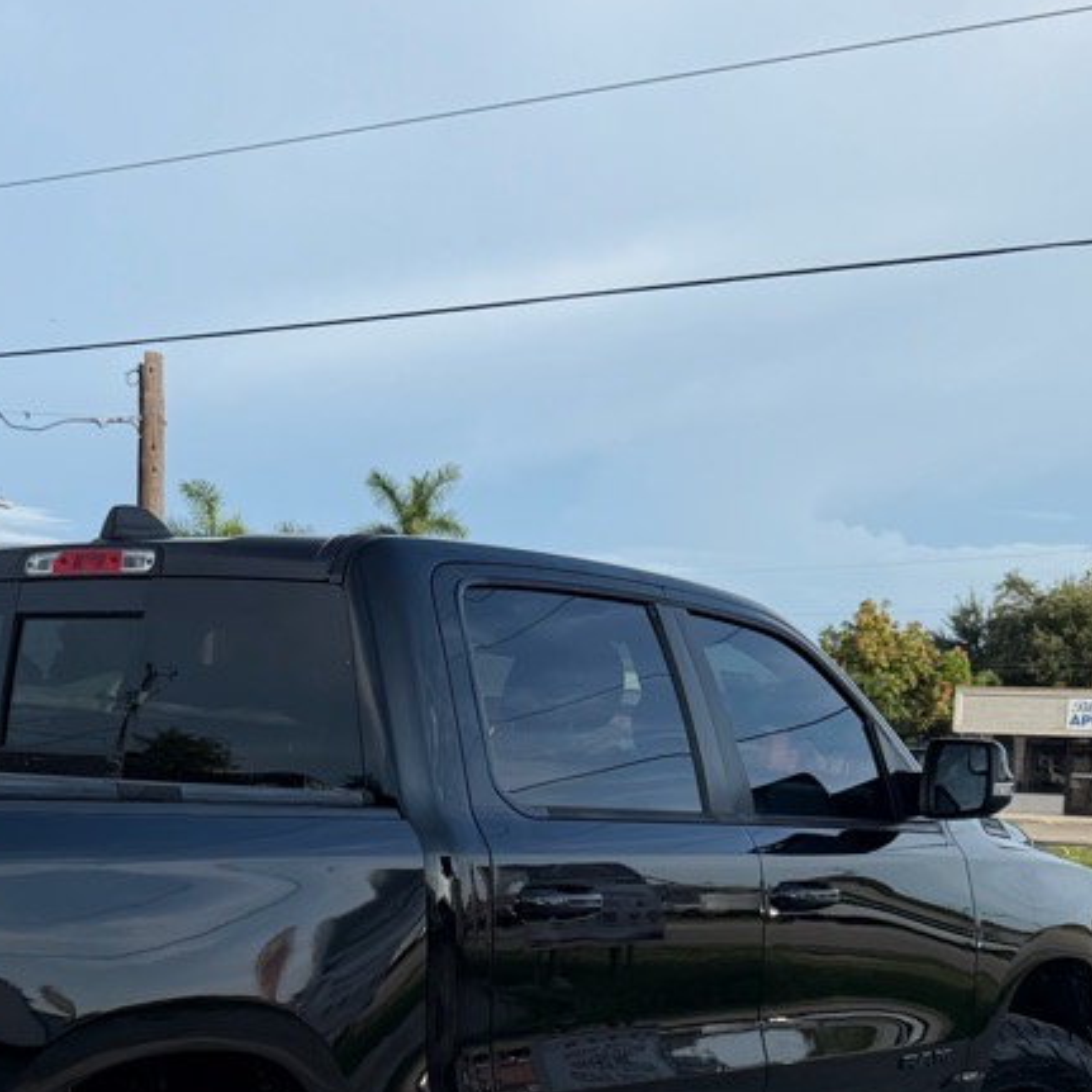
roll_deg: -2.7
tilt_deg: -3.5
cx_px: 46
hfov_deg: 26.1
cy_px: 884
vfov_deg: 26.7
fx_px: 2248
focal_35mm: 63
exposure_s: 1/3584
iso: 80
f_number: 1.78
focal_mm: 6.76
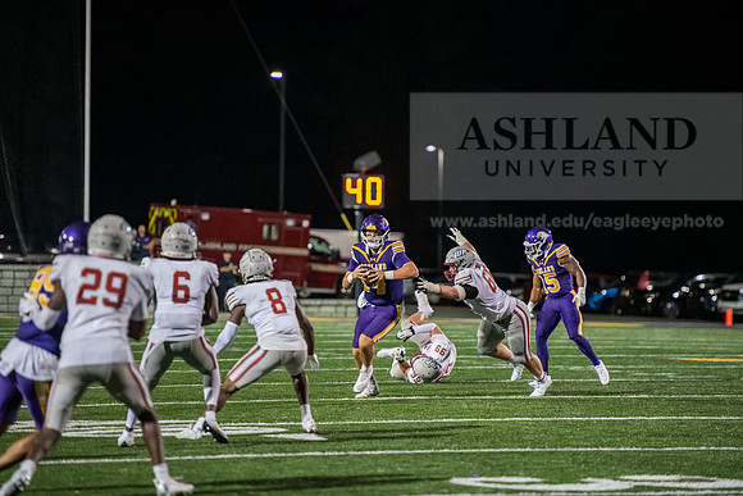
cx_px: 372
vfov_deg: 7.2
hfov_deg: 10.8
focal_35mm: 190
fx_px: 3922
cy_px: 248
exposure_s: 1/400
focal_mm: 190
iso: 5000
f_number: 2.8
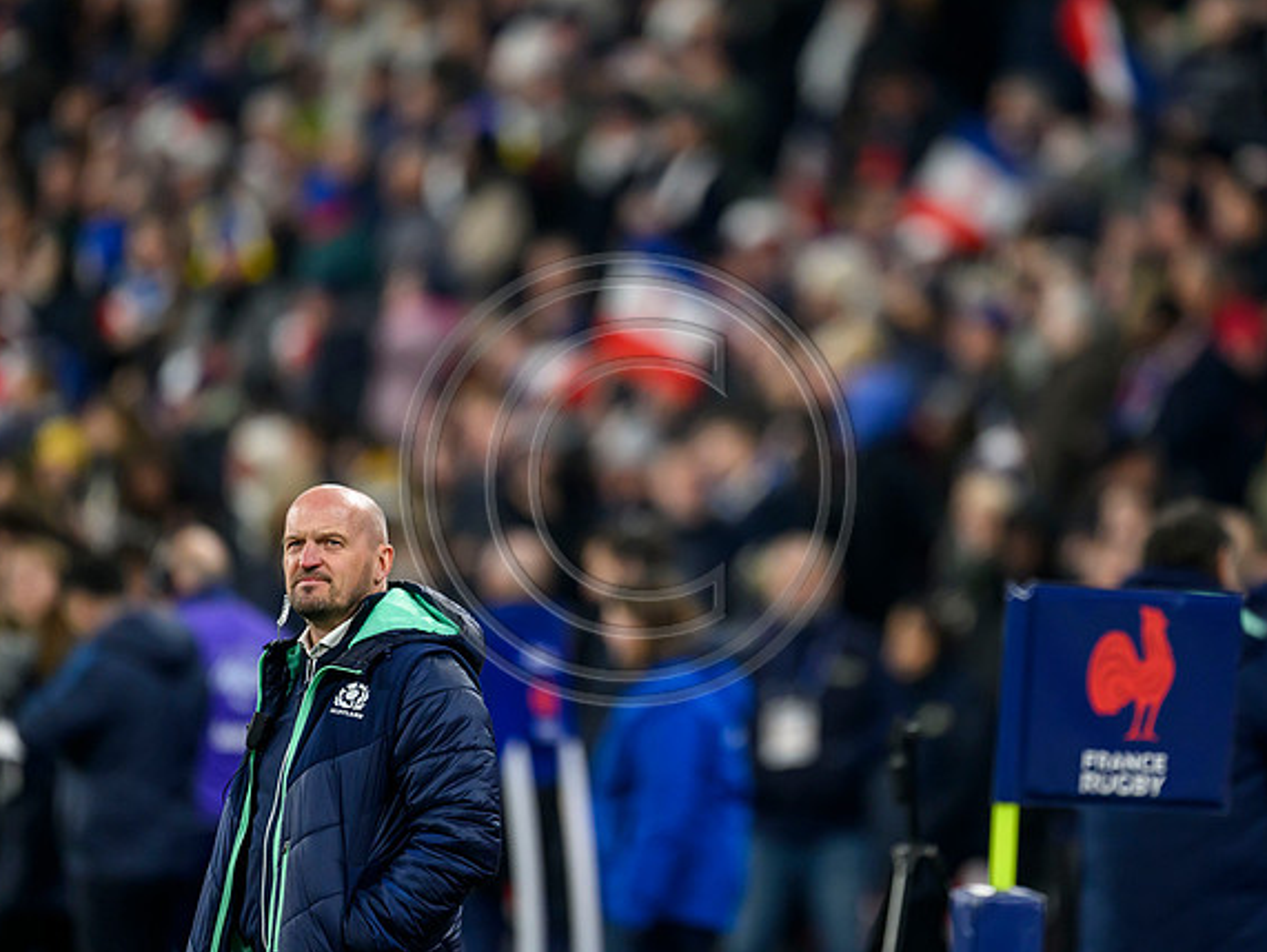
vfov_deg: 2.1
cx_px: 809
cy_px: 405
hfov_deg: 2.8
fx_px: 25637
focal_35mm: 700
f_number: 4
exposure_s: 1/1250
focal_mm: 560
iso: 2500
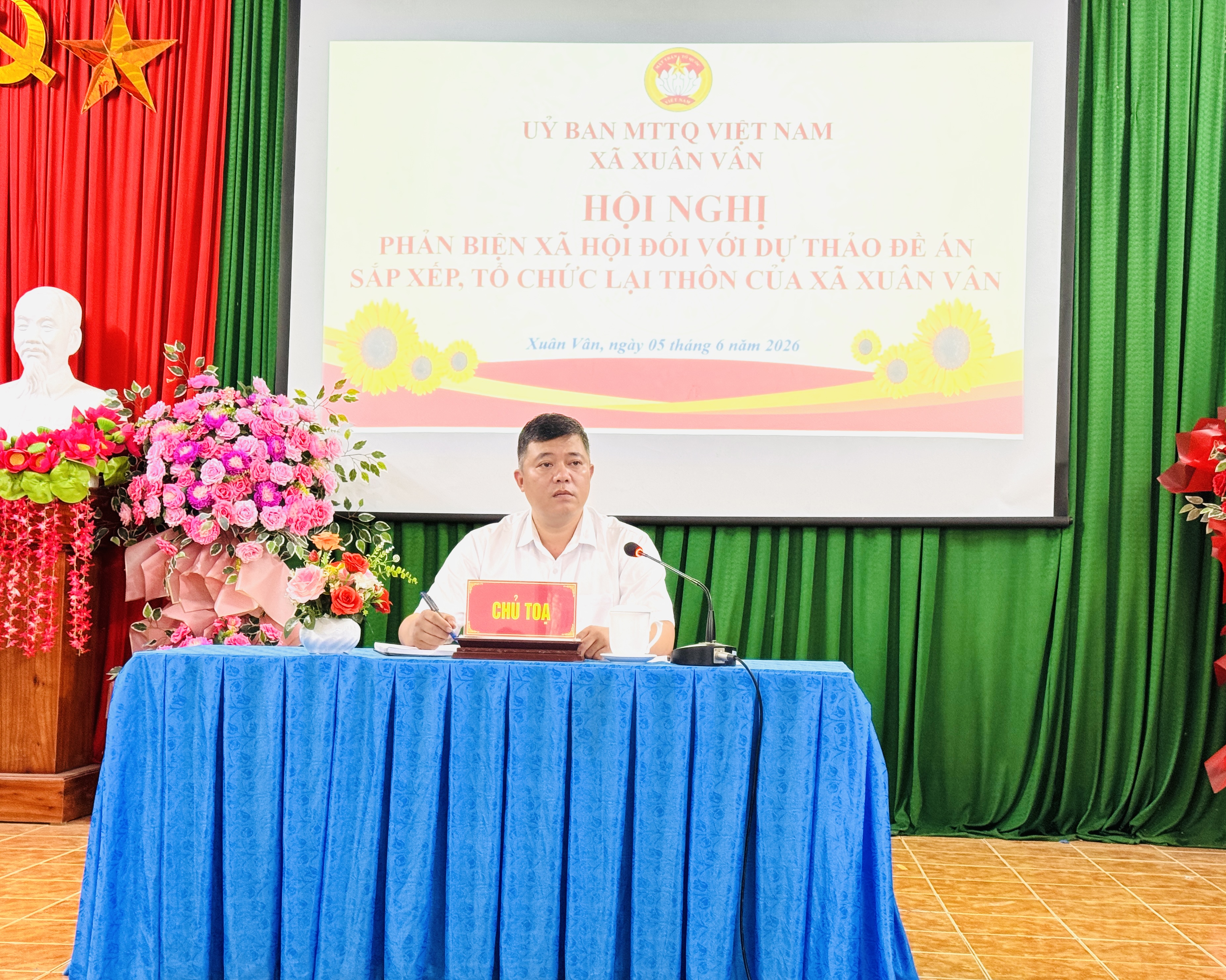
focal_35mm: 51
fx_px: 1850
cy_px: 492
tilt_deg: +3.0
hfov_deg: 36.7
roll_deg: -1.4
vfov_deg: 29.7
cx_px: 625
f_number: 1.78
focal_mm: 6.76
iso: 250
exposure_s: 1/60
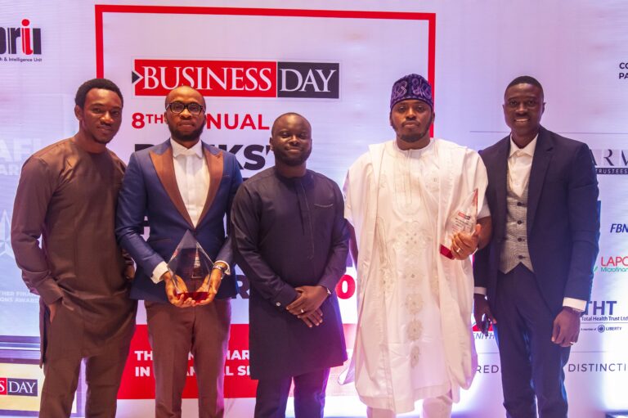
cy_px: 209
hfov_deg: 53.2
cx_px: 314
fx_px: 628
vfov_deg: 36.8
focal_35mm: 36
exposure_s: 1/100
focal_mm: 24
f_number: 3.2
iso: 2500
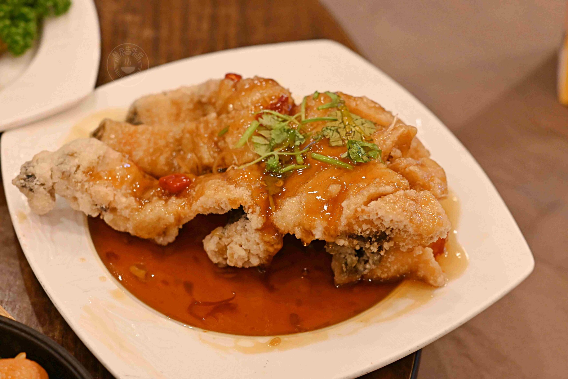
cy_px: 190
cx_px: 284
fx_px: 1183
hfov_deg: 27.0
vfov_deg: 18.2
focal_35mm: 75
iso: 1800
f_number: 3.2
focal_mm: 50
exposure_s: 1/200
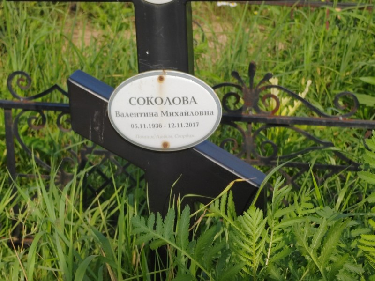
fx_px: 888
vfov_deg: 18.0
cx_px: 188
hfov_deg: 23.8
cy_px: 140
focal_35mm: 82
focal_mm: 5.52
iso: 100
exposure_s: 1/1500
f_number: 1.9
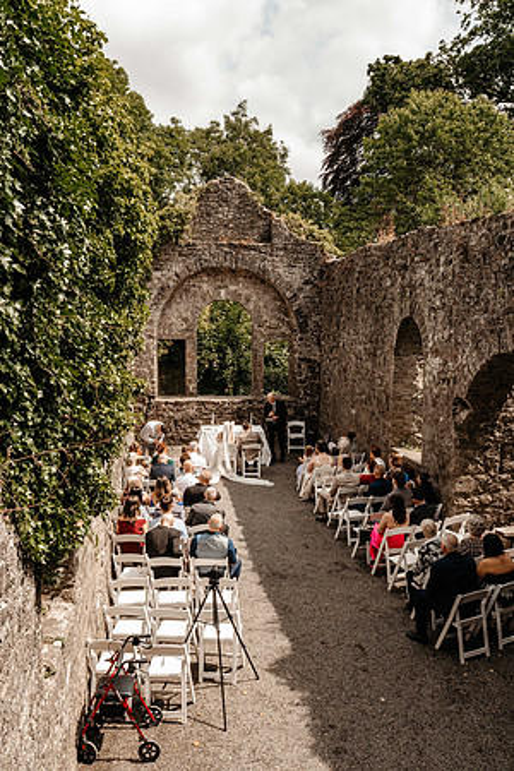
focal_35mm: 35
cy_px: 386
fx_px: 750
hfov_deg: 37.9
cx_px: 257
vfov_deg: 54.4
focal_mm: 35
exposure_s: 1/320
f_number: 13
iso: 1000
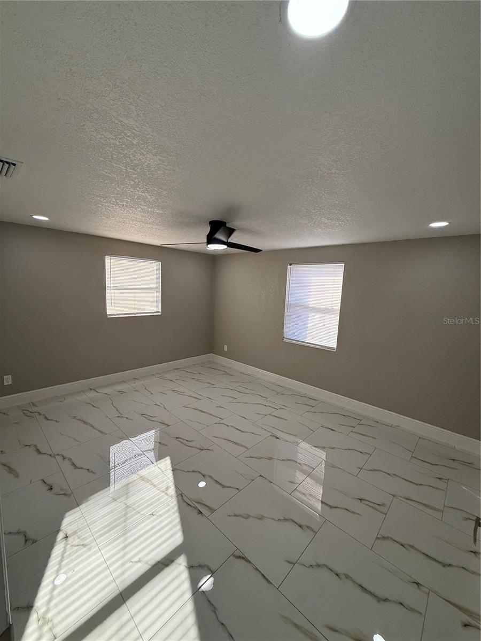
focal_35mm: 14
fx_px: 259
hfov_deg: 85.7
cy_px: 320
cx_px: 240
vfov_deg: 102.1
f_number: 2.2
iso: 64
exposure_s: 1/286
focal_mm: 2.22
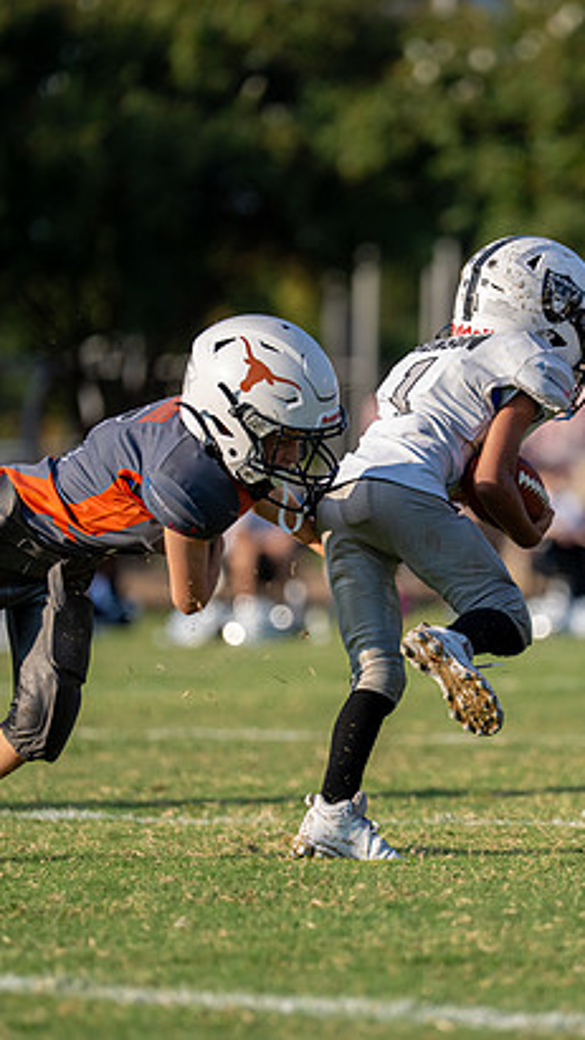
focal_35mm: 310
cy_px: 517
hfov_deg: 3.9
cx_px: 473
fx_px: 8554
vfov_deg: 7.0
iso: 320
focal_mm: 180
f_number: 2.8
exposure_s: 1/4000
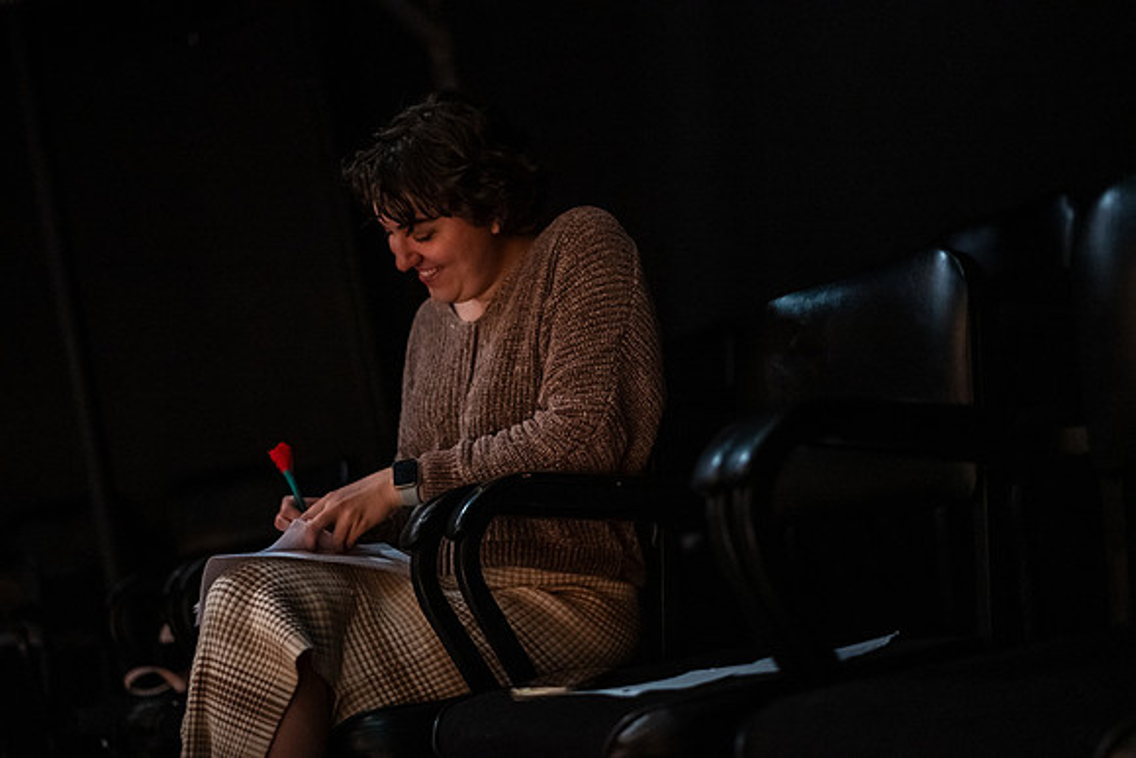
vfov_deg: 27.0
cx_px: 568
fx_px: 1578
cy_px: 379
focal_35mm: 50
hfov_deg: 39.6
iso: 12800
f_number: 1.8
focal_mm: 50
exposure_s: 1/100
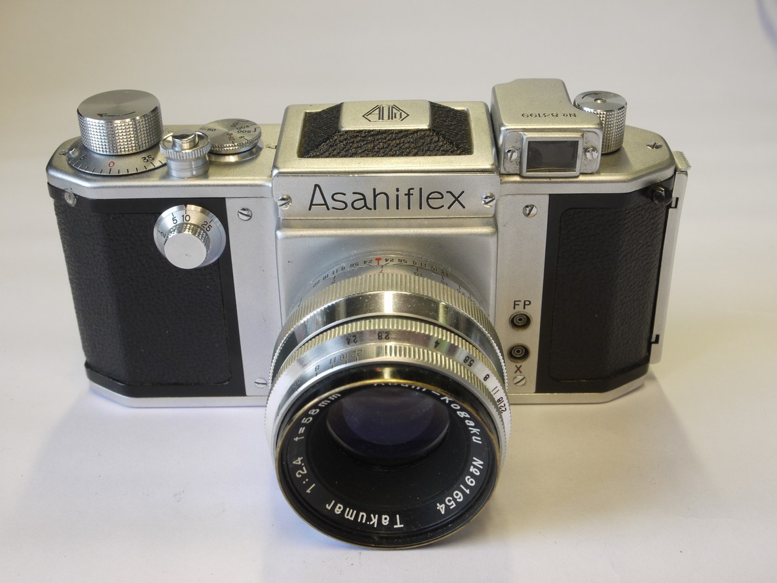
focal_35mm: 52
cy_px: 292
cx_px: 388
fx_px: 1167
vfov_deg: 28.0
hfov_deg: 36.8
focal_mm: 26
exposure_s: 1/15
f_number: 11
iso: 400
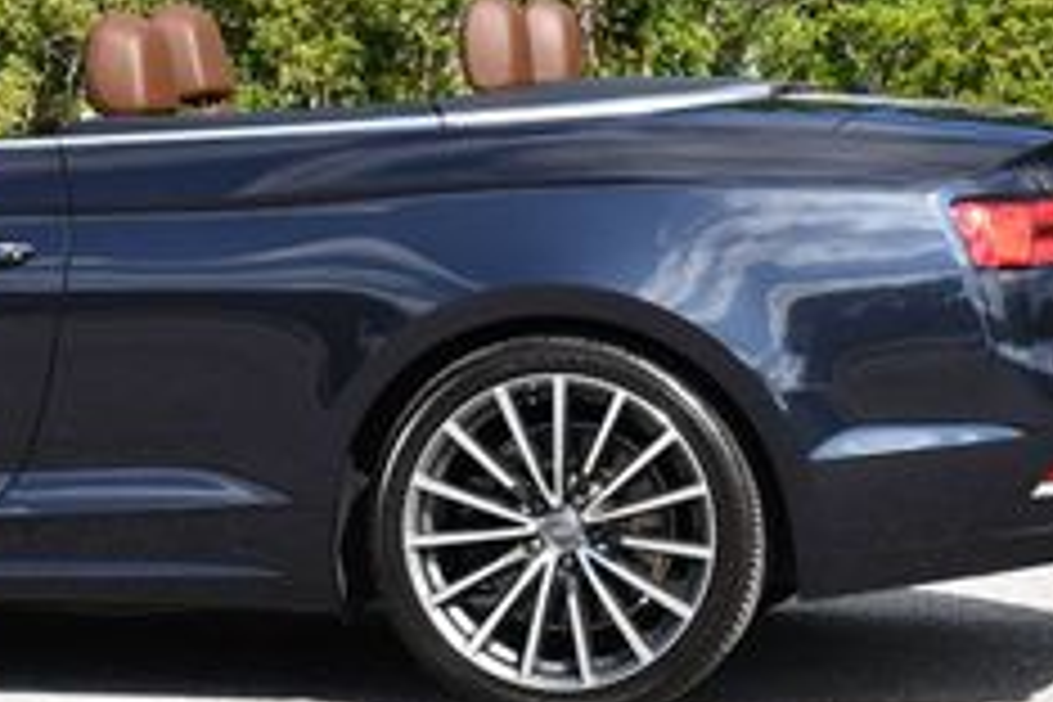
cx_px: 4
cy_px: -68
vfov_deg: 7.8
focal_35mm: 175
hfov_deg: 11.6
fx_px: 5118
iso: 160
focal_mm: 32
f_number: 8
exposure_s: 1/250
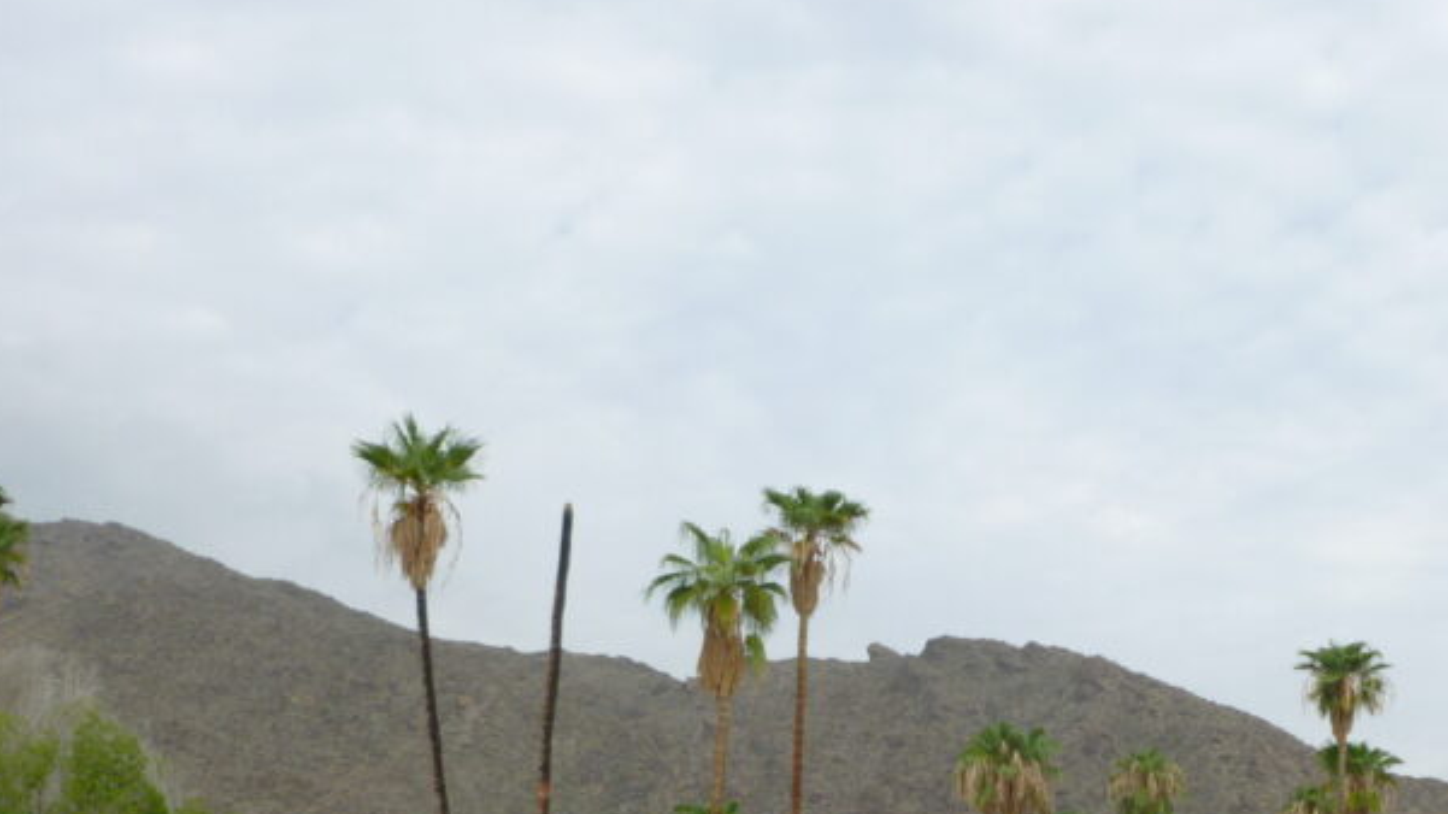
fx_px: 1996
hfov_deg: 39.1
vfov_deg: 21.9
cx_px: 1024
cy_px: 889
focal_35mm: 52
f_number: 3.3
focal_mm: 5
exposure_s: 1/800
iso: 100
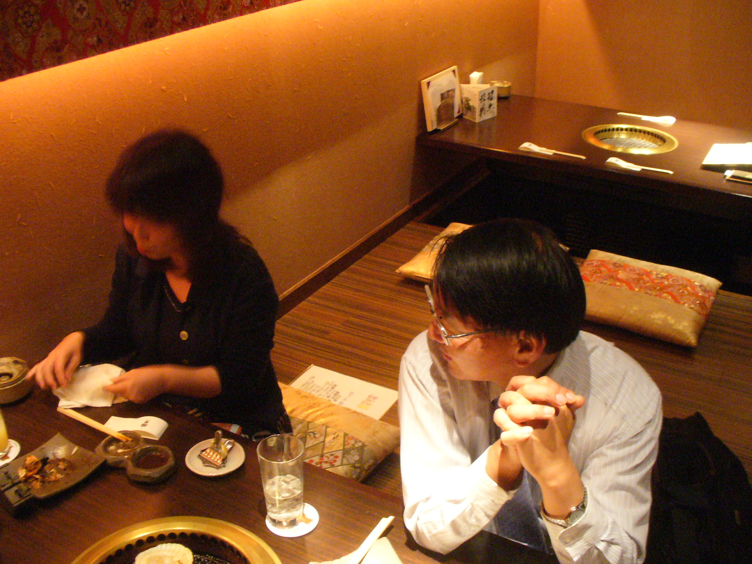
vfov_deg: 38.7
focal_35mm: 37
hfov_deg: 50.1
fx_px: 804
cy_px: 282
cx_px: 376
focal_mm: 6.1
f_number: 2.8
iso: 400
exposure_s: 1/10
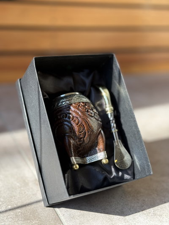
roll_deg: -2.1
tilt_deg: -17.9
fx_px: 312
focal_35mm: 48
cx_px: 84
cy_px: 112
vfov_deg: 39.6
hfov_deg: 30.3
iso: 100
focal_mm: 6.76
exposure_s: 1/442
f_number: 1.78
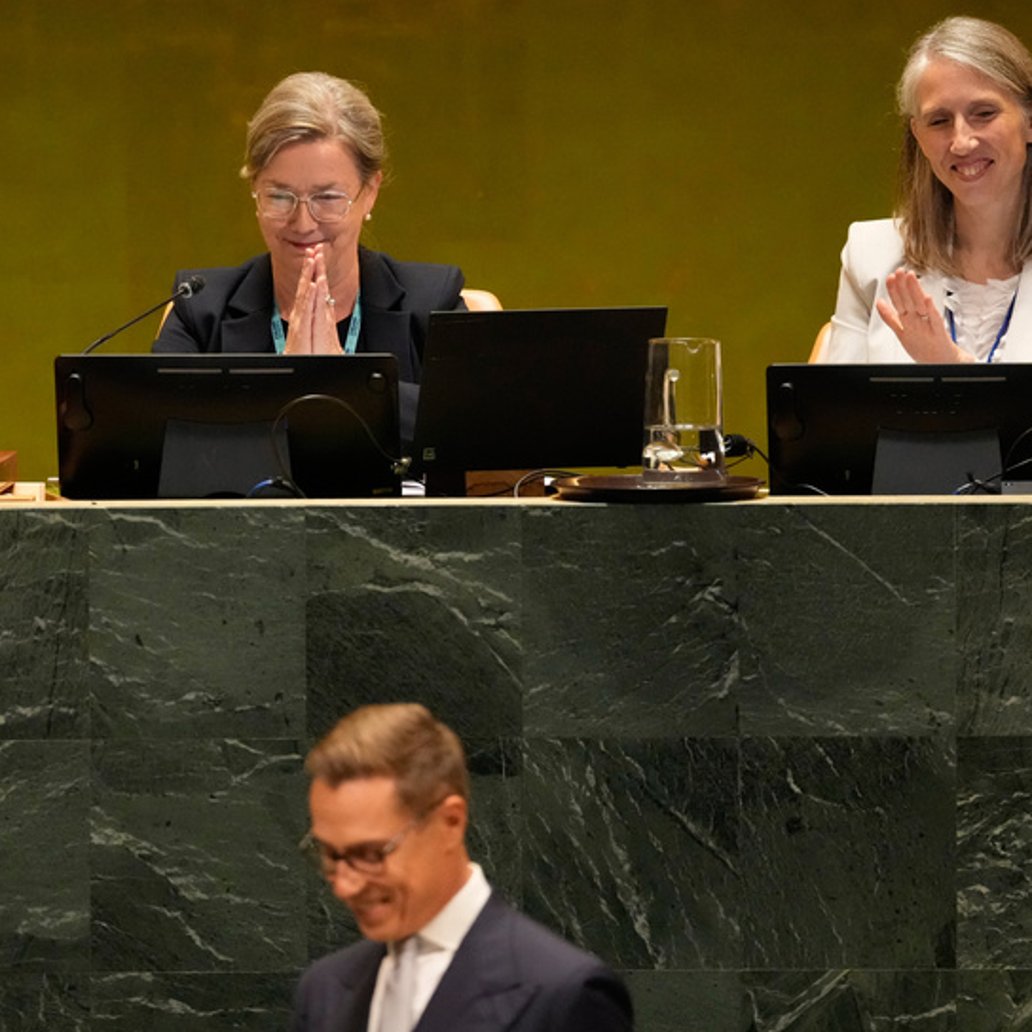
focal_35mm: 960
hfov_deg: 1.8
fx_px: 32380
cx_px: 338
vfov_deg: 1.8
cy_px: 590
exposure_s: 1/500
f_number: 4
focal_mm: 600
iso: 8000
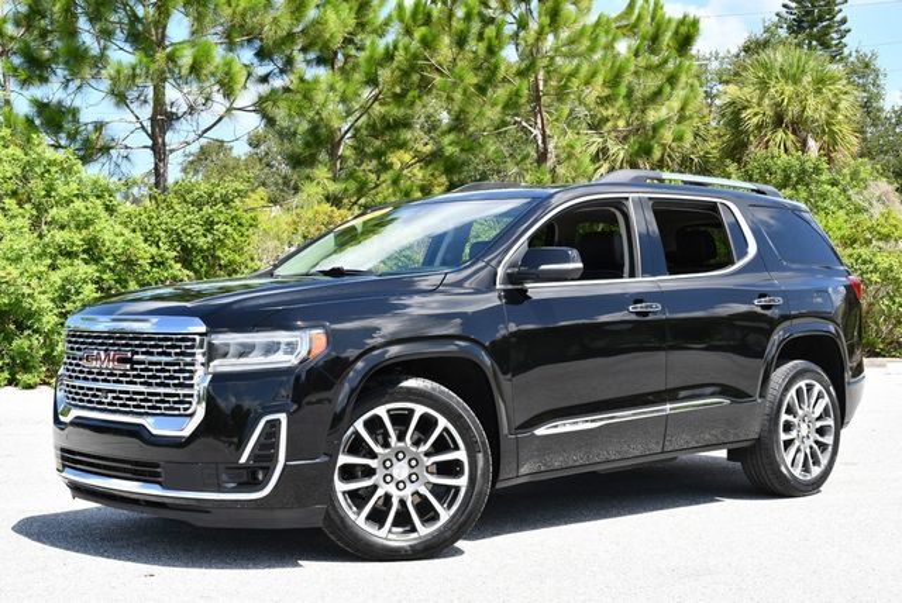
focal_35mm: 56
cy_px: 302
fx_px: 1404
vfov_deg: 24.2
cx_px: 451
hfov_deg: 35.6
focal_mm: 28
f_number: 8
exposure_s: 1/250
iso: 200
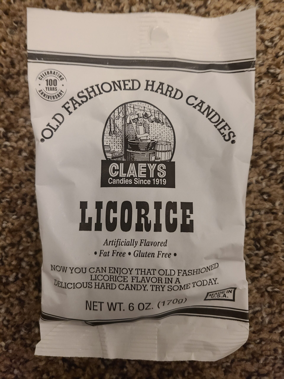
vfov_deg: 67.3
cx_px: 142
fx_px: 284
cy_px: 190
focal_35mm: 26
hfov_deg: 53.1
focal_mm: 5.4
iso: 500
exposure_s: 1/30
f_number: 1.8
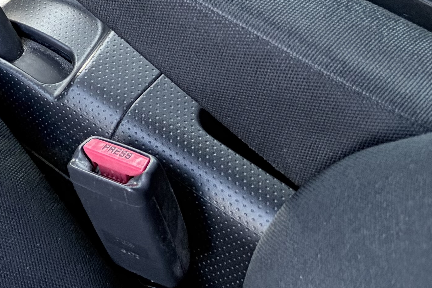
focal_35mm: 110
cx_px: -351
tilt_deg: -32.3
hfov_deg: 15.8
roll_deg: +3.0
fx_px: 1320
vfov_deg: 11.0
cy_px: -342
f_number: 1.6
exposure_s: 1/115
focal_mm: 5.96
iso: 125
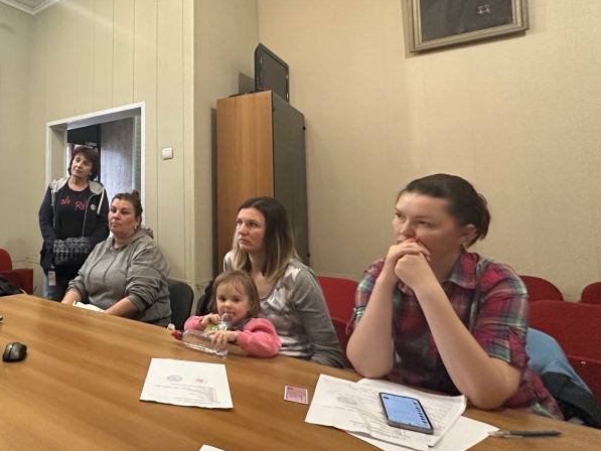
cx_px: 106
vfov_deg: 56.3
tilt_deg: +6.2
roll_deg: -0.9
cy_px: 173
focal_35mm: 24
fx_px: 417
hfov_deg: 64.2
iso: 400
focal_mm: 2.22
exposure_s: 1/50
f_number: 2.2
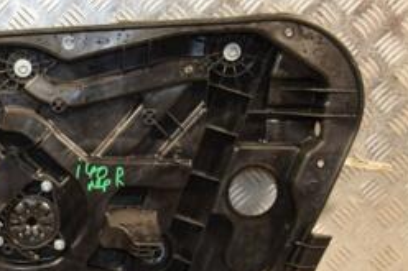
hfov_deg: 25.6
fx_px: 863
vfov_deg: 17.8
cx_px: 28
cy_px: 195
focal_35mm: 76
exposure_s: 1/100
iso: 800
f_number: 5
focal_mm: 21
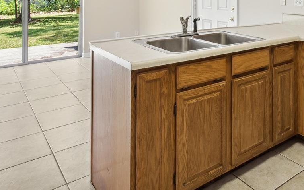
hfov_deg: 57.8
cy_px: -18
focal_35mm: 32
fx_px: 265
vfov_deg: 34.3
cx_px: 212
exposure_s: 1/13
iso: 200
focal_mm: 10
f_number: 8
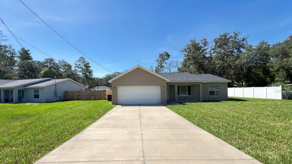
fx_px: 116
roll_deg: +1.2
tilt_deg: +2.2
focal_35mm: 15
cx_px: 138
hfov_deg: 102.9
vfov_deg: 70.3
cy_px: 91
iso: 32
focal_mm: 1.57
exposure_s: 1/473
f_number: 1.8
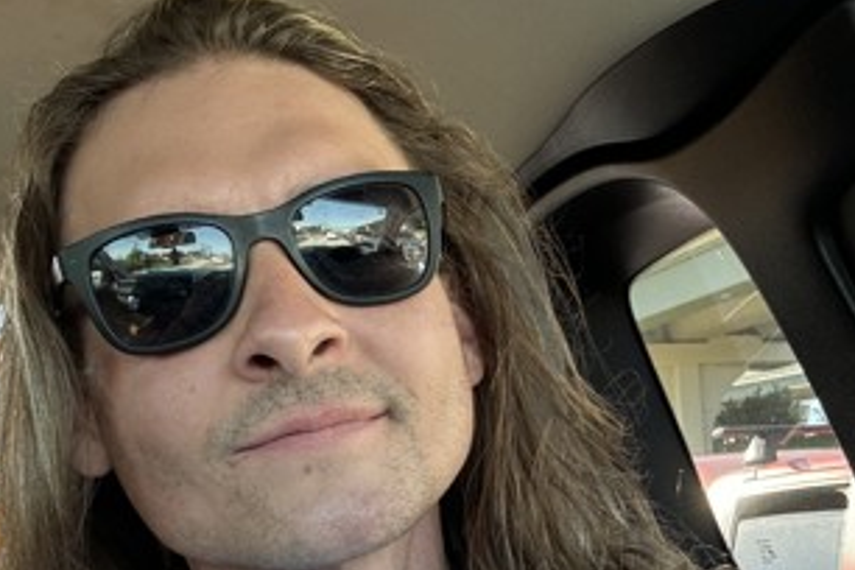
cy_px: 430
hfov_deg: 37.5
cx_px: 416
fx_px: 1259
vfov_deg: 25.2
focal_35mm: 53
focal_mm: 2.69
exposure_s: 1/118
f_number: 1.9
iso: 80
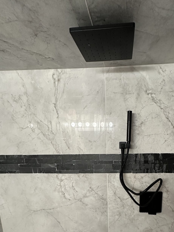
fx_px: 147
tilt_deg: -11.1
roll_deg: +0.4
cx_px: 112
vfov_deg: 72.1
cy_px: 168
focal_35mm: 22
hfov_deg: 60.0
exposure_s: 1/60
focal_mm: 2.22
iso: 250
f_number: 2.2
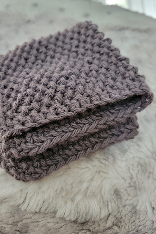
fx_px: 182
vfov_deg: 65.5
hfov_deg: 46.3
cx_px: 67
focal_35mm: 28
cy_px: 114
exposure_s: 1/40
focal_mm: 5.4
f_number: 1.8
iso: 640
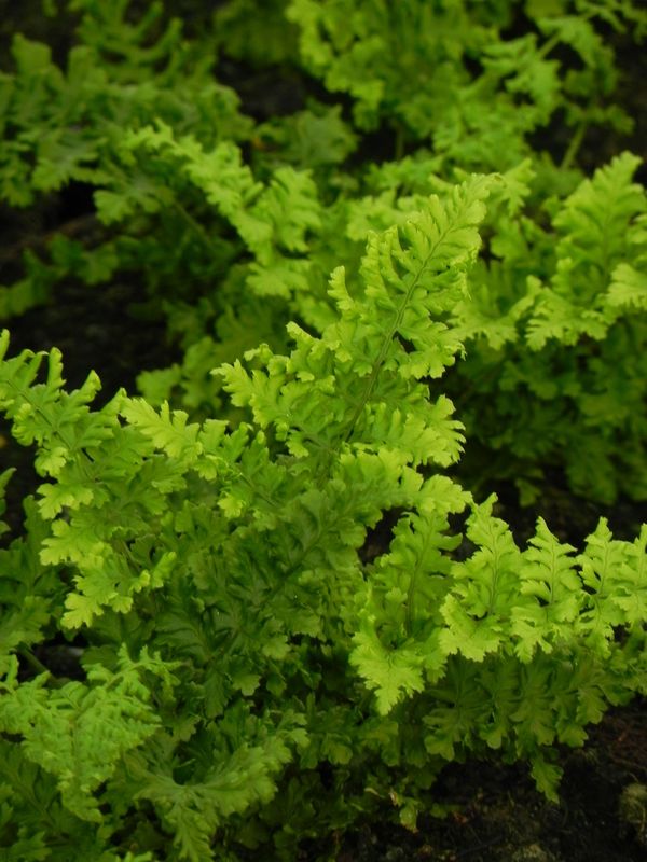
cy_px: 431
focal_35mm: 605
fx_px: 15077
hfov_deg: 2.5
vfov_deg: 3.3
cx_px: 324
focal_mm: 107.6
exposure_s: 1/40
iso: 160
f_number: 5
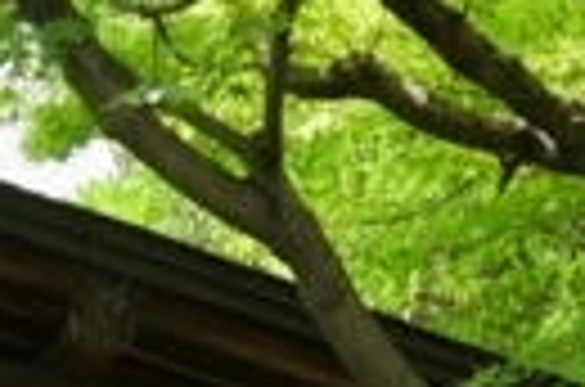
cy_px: 1046
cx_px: 860
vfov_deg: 5.4
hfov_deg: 8.3
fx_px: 3955
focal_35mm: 244
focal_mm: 19
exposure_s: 1/125
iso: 200
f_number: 4.5
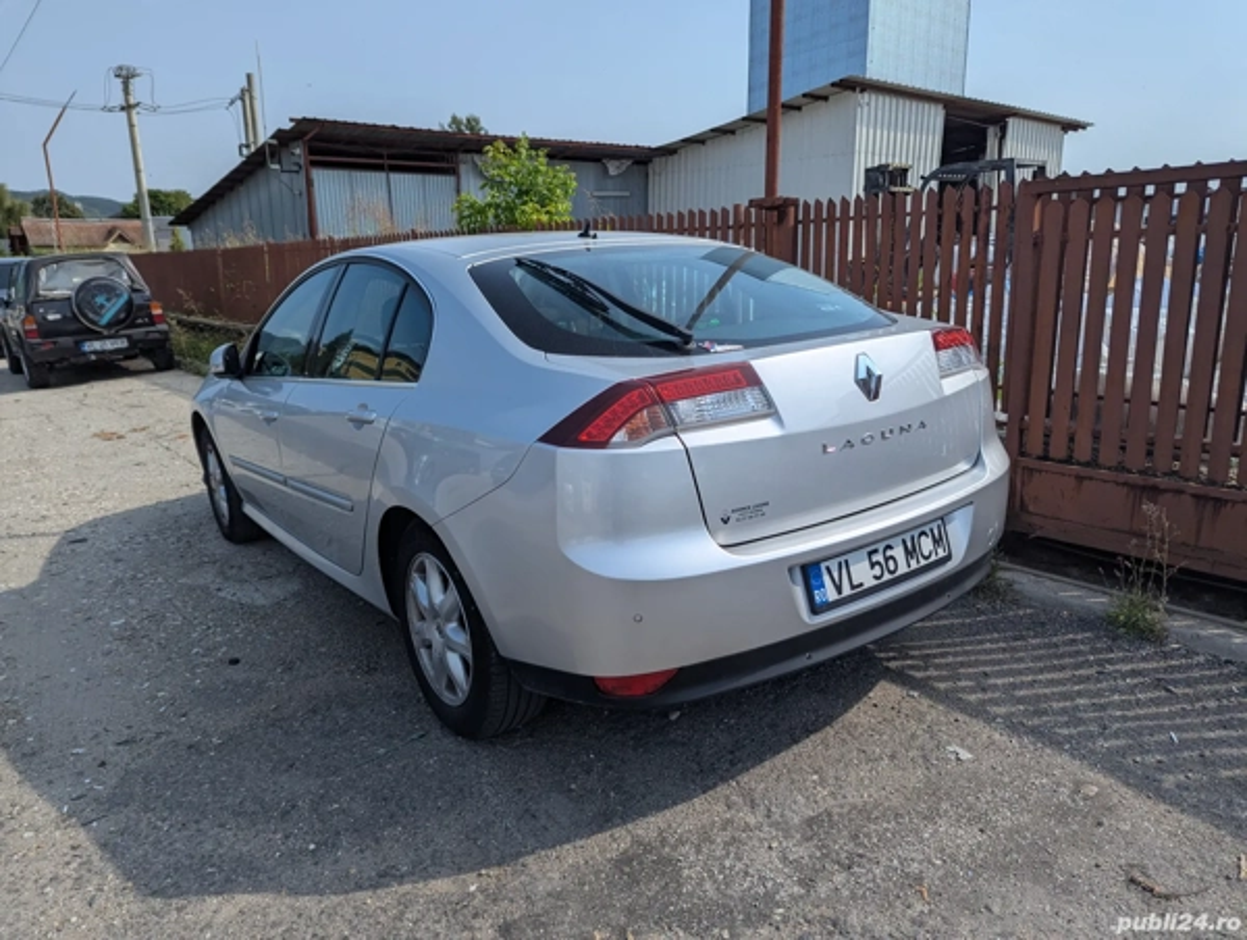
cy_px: 470
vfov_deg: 57.0
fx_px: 866
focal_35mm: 24
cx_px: 624
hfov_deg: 71.5
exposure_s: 1/3333
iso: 44
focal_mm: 6.81
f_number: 1.85
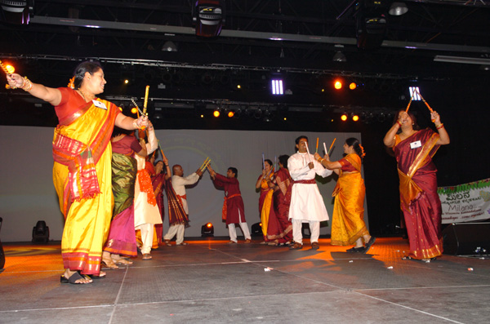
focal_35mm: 34
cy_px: 162
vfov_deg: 38.2
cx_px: 245
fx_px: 468
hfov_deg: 55.2
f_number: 4
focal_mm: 23
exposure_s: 1/200
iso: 400
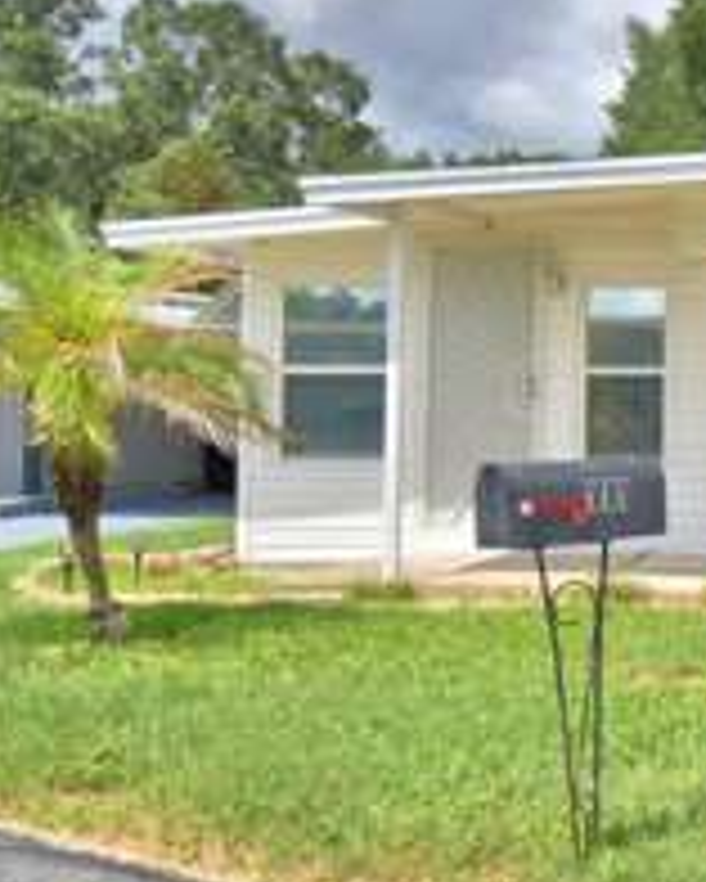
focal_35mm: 62
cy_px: 335
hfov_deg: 20.9
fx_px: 1618
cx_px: 1061
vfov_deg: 30.4
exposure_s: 1/1000
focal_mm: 18
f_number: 5.6
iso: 100
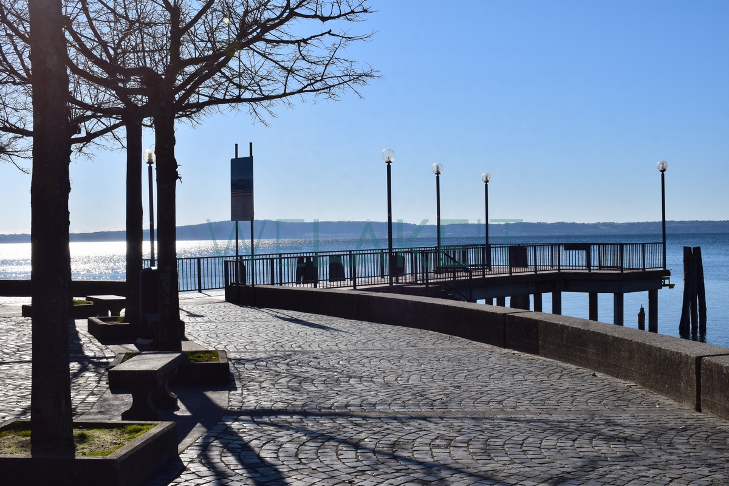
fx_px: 942
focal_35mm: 46
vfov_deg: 28.9
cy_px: 243
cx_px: 364
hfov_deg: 42.3
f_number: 13
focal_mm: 31
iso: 200
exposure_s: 1/800
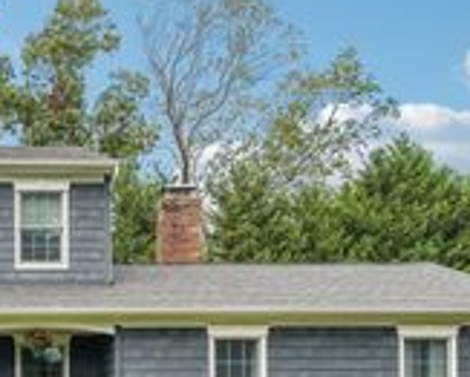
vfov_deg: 22.2
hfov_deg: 26.3
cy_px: 396
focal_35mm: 66
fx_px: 920
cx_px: -52
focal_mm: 23
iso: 250
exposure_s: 1/200
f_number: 9
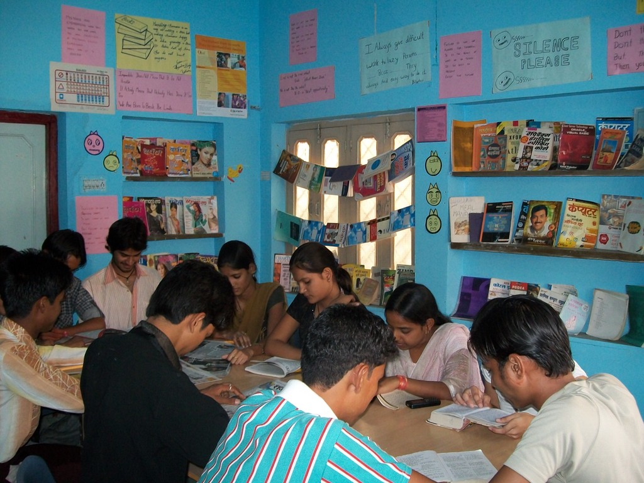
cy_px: 242
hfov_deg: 51.4
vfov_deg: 39.7
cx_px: 322
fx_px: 670
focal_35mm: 36
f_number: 2.7
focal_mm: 6
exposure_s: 1/30
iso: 160
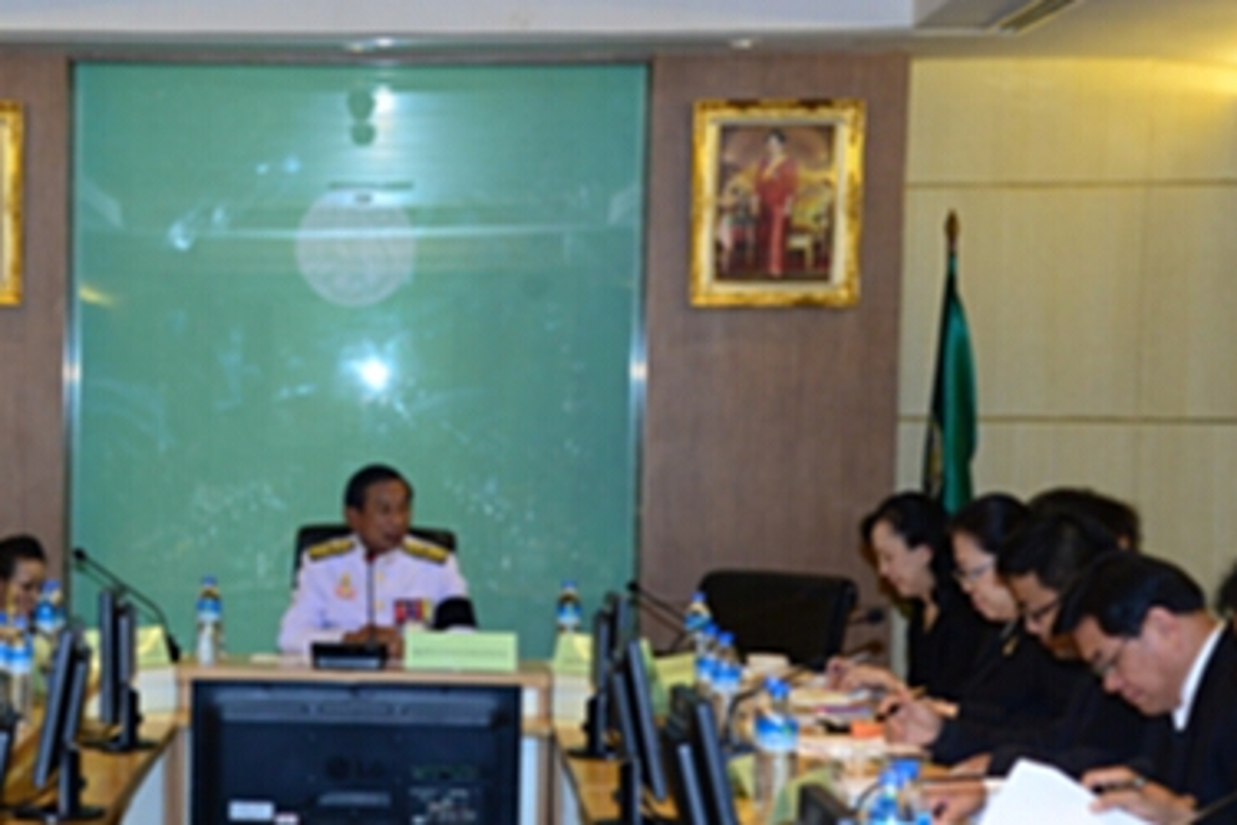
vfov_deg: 13.8
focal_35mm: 99
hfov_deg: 20.4
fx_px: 3401
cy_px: 526
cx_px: 224
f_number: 5
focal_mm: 58
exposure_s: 1/125
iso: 2000
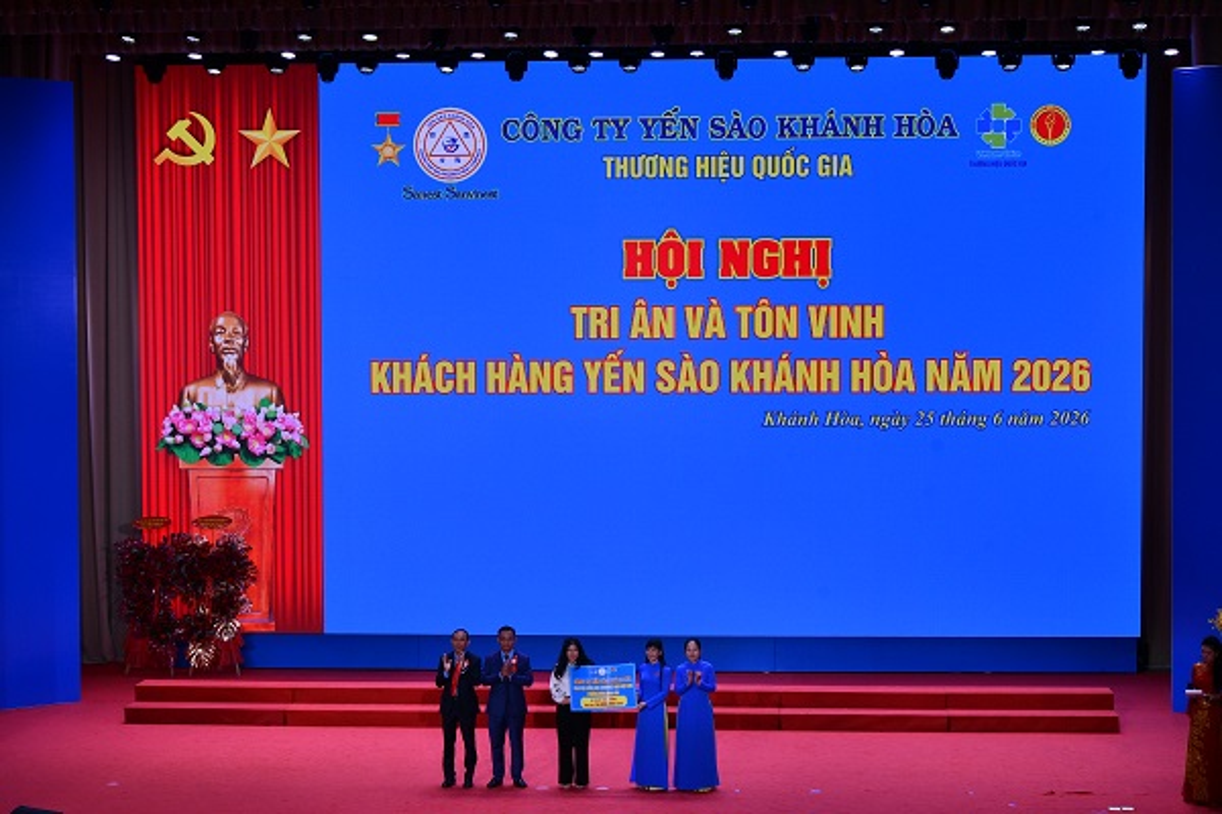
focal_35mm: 72
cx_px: 611
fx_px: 2444
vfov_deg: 18.9
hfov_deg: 28.1
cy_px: 407
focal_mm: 48
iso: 400
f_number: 11
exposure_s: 1/60
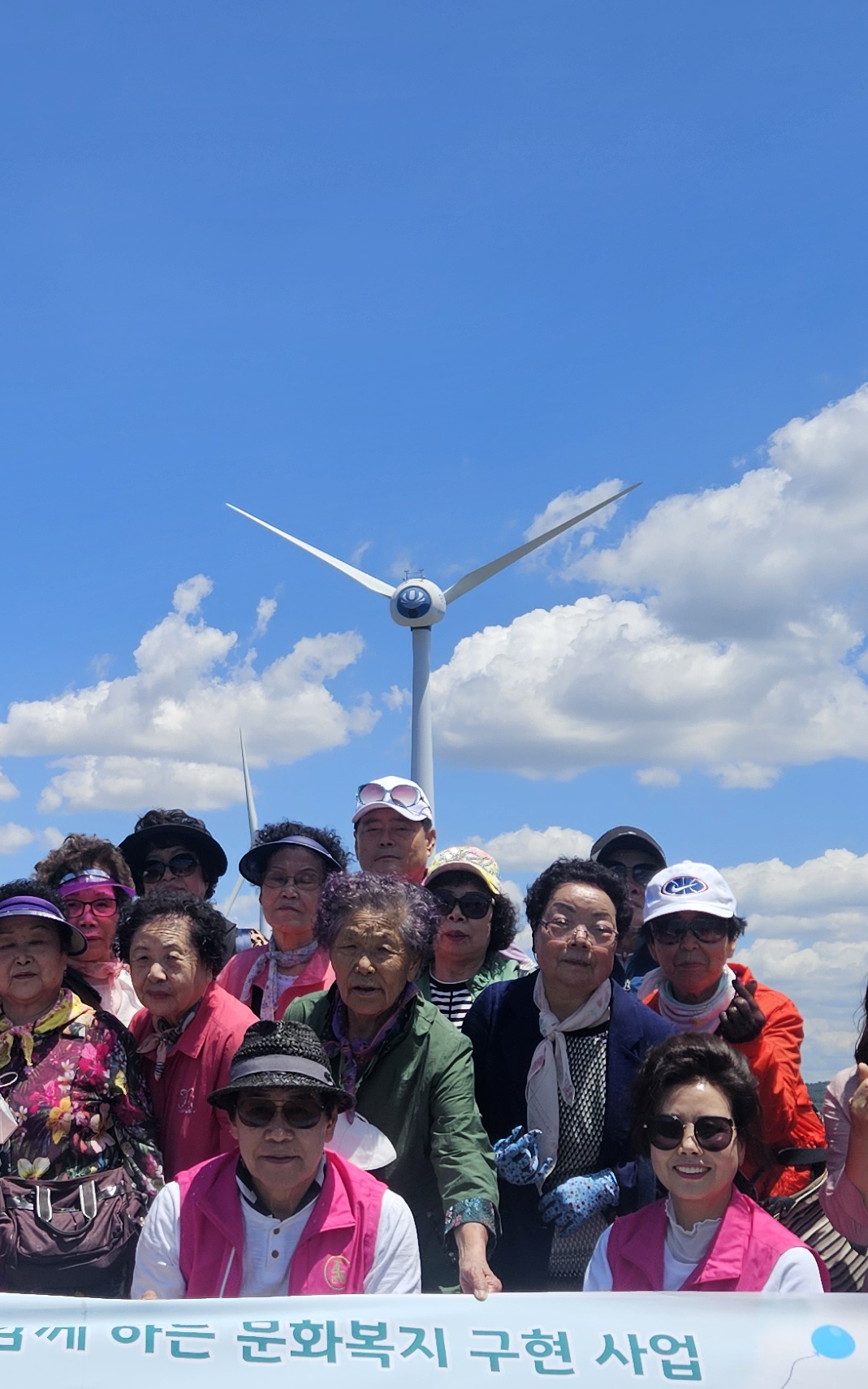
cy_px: 766
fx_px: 2158
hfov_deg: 22.5
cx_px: 205
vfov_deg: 35.7
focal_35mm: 57
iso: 25
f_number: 1.8
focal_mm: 5.4
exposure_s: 1/2352
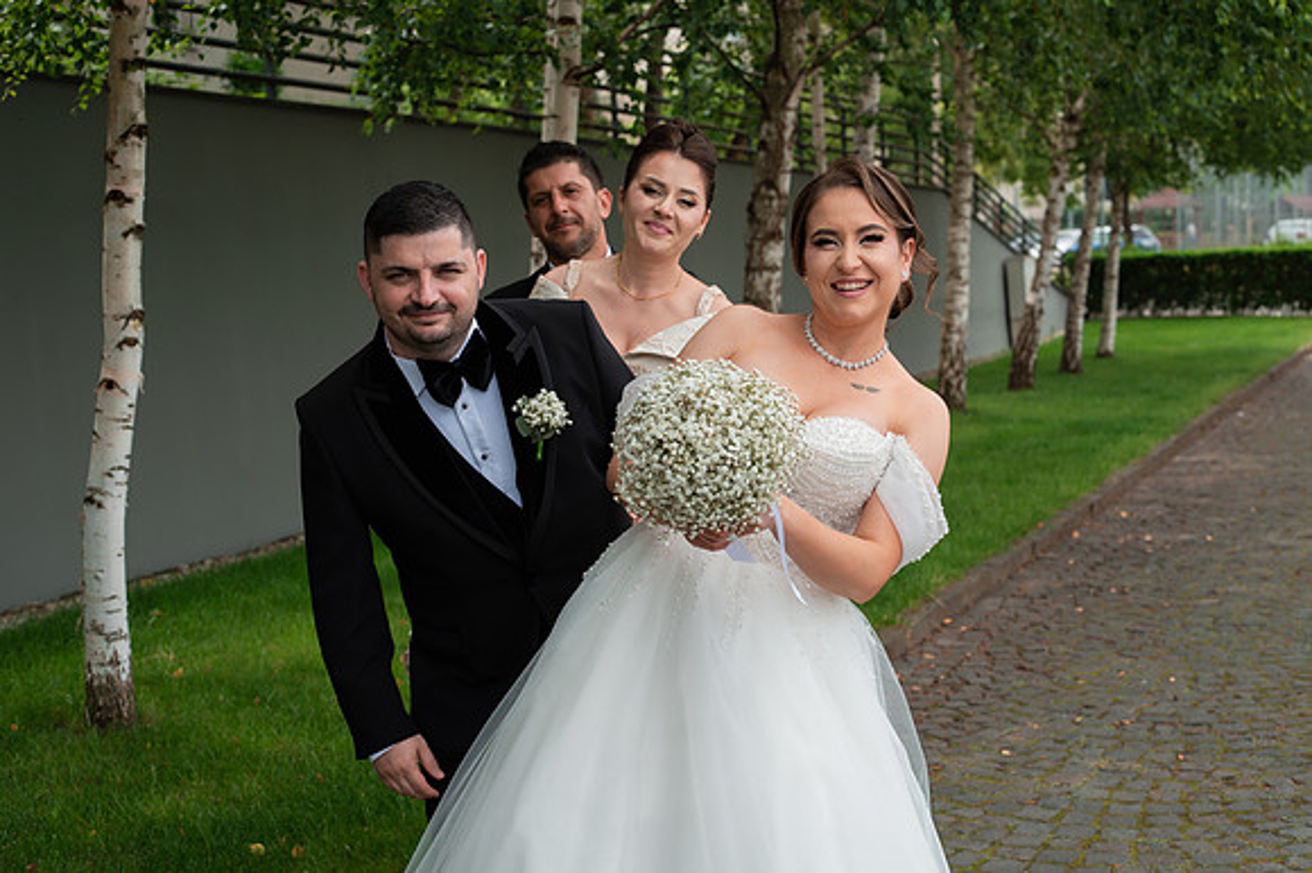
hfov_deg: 39.0
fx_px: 1850
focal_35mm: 51
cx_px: 656
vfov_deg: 26.6
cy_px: 436
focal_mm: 49
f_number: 5
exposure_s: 1/400
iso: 200
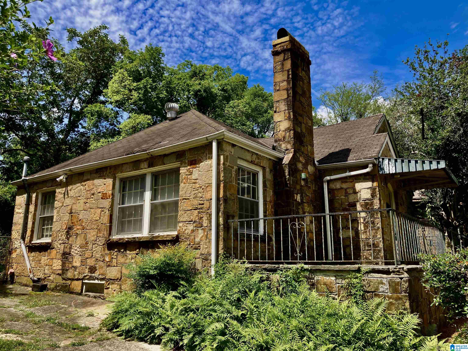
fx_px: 379
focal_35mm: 28
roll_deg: +1.4
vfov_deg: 49.7
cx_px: 234
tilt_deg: +12.3
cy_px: 176
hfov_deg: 63.4
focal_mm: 3.99
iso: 32
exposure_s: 1/1130
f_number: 1.8
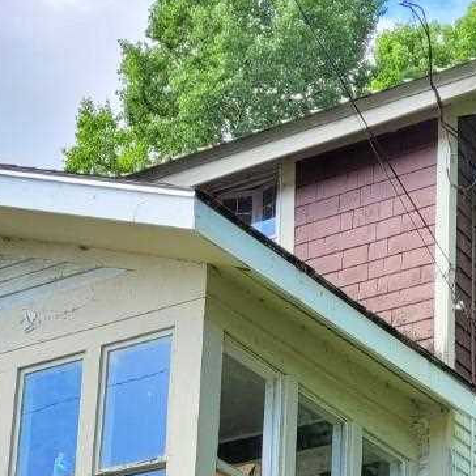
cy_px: 639
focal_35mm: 91
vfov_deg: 17.7
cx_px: 284
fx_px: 1416
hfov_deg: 19.1
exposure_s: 1/489
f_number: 1.8
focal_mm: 5.4
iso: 40
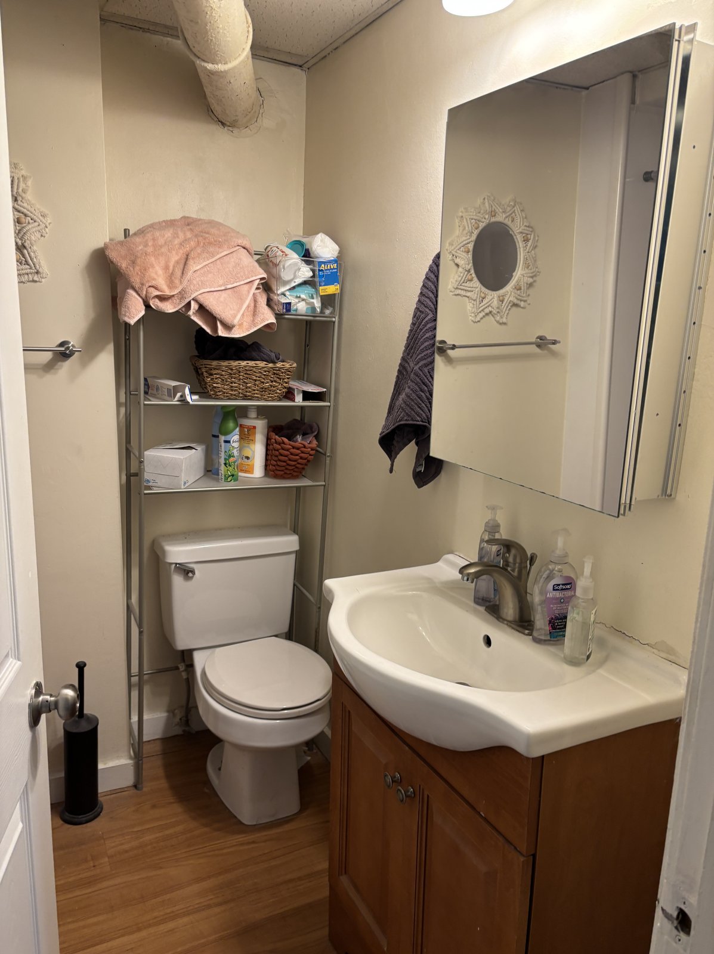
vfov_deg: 67.4
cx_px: 357
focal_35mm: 26
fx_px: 716
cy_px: 477
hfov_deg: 53.0
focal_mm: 5.96
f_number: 1.6
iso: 100
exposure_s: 1/60
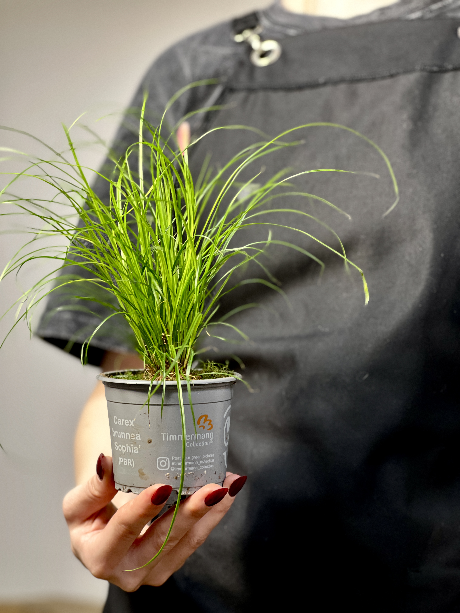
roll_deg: -3.2
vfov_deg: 25.3
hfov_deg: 19.1
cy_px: 306
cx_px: 230
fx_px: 1364
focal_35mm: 77
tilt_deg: +2.7
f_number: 2.8
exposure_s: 1/33
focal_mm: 9
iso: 200
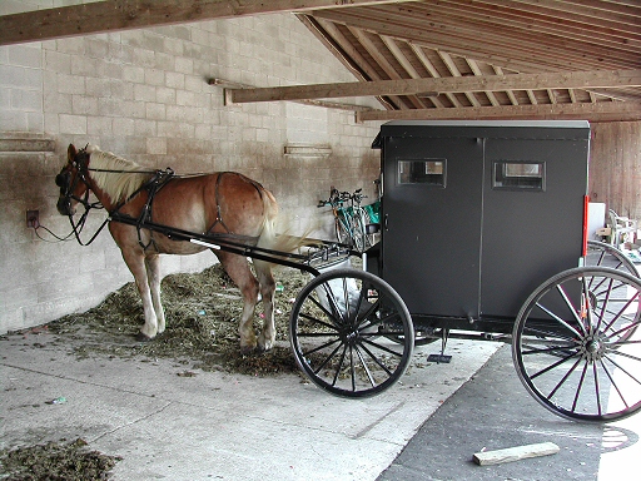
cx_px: 320
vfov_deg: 37.7
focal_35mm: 38
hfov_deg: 49.0
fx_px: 704
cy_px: 240
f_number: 2.8
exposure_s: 1/44.3
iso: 100
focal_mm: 8
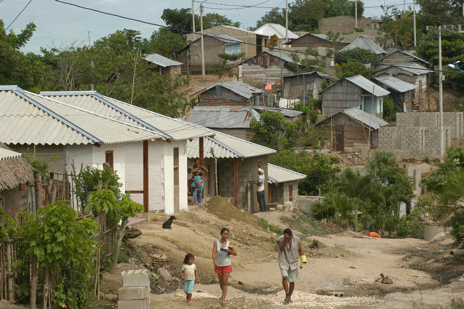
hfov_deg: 17.1
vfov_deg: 11.4
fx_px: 1546
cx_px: 232
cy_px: 154
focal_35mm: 120
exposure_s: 1/160
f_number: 11
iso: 200
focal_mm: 80
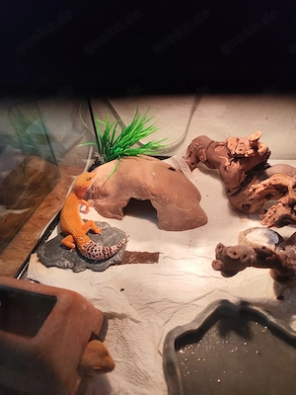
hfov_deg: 58.9
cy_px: 198
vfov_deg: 73.9
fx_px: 262
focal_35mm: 23
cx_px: 148
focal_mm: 6.19
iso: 320
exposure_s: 1/50
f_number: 1.65
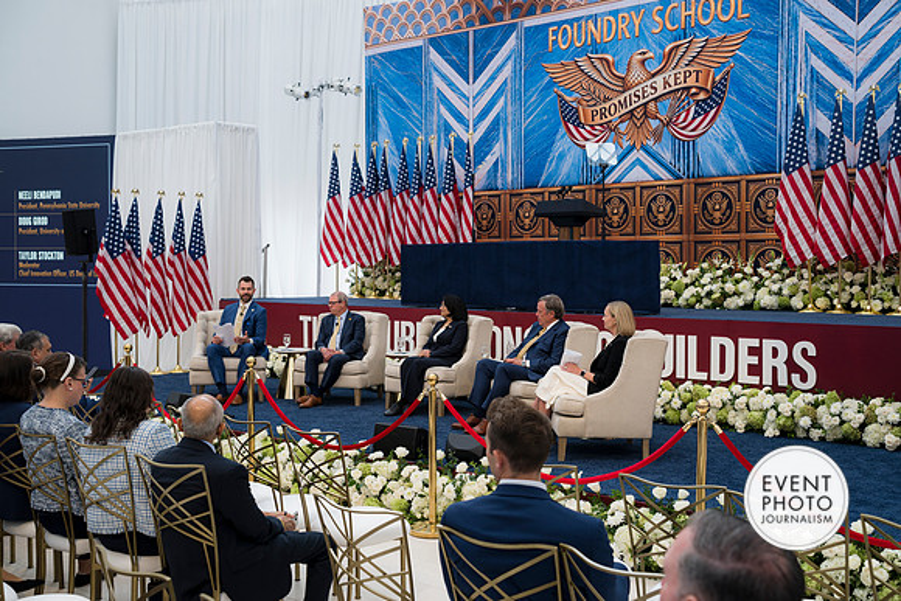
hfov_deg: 54.4
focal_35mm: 35
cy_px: 300
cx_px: 450
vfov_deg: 37.9
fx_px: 876
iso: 160
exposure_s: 1/160
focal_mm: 35
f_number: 4
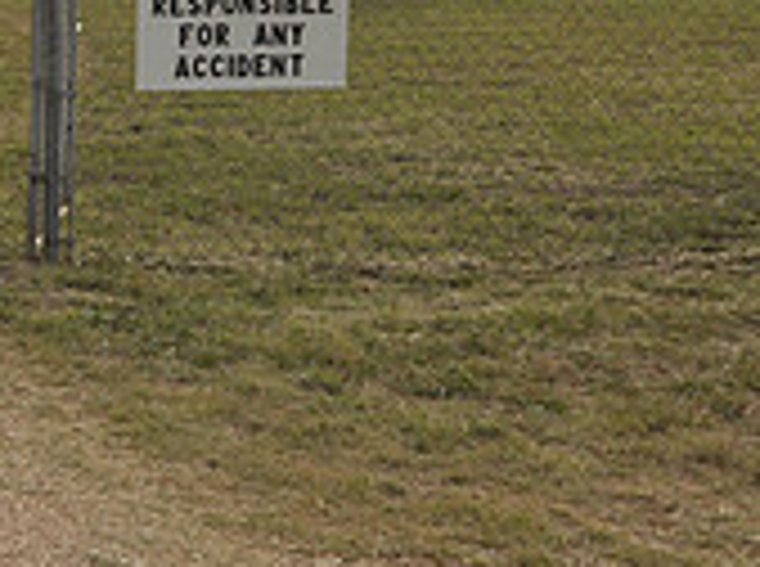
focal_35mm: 109
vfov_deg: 13.5
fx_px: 2388
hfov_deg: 16.0
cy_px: 146
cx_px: -504
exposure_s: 1/250
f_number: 8
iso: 400
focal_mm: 22
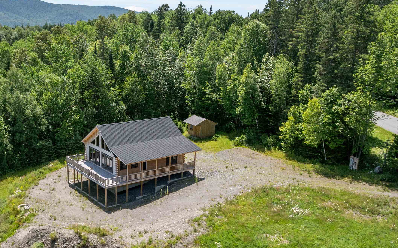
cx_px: 129
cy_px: 148
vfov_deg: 34.3
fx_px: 401
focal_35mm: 37
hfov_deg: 51.7
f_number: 2.8
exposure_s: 1/2500
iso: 170
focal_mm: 12.29
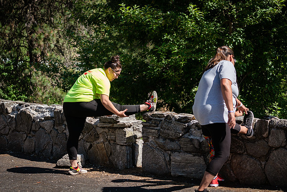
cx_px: 108
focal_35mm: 87
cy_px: 91
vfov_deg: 15.7
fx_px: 695
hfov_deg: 23.3
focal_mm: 70
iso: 100
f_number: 4
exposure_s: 1/500
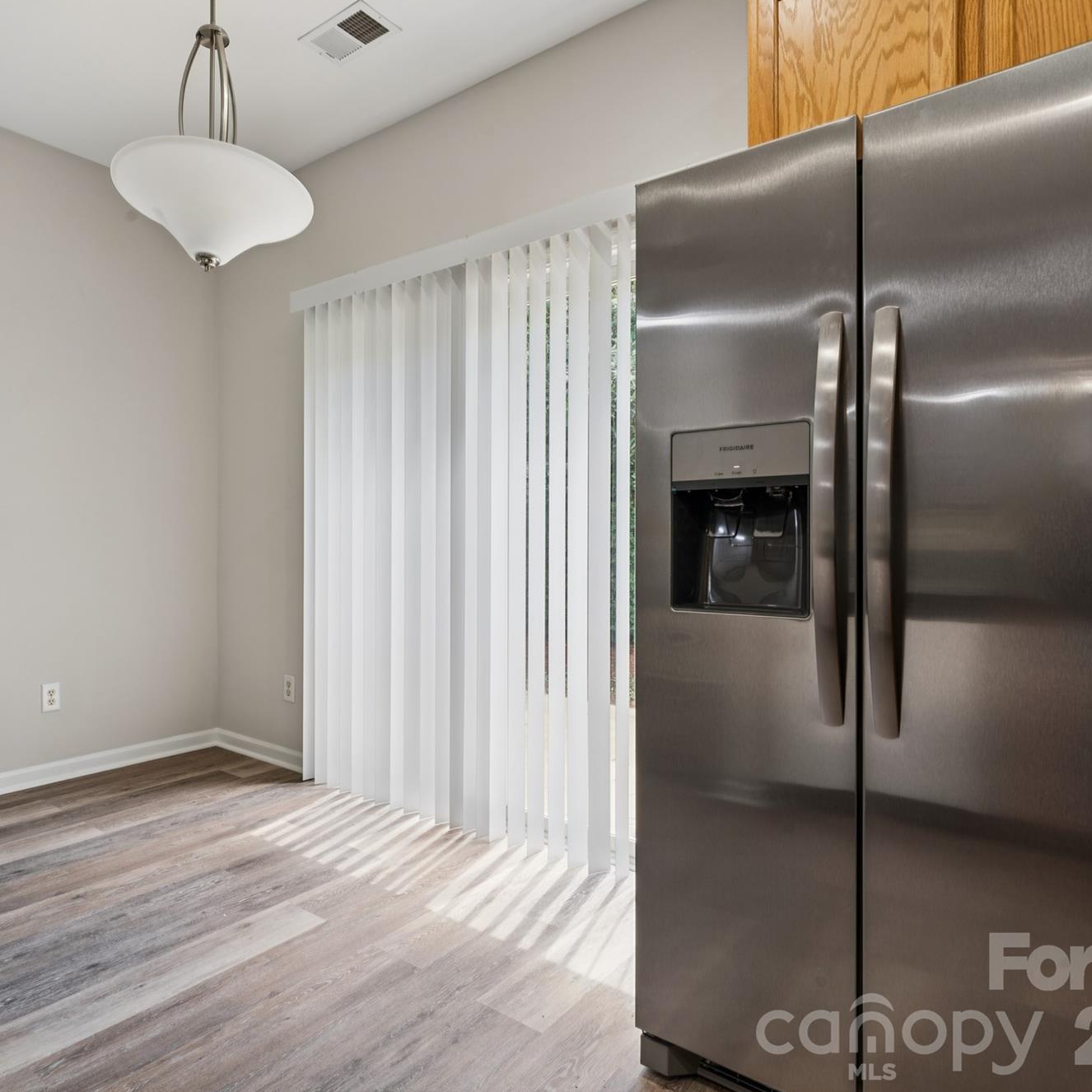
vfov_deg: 70.1
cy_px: 532
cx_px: 408
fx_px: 778
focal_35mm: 22
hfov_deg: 69.0
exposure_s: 1/5
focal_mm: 16.6
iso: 100
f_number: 13
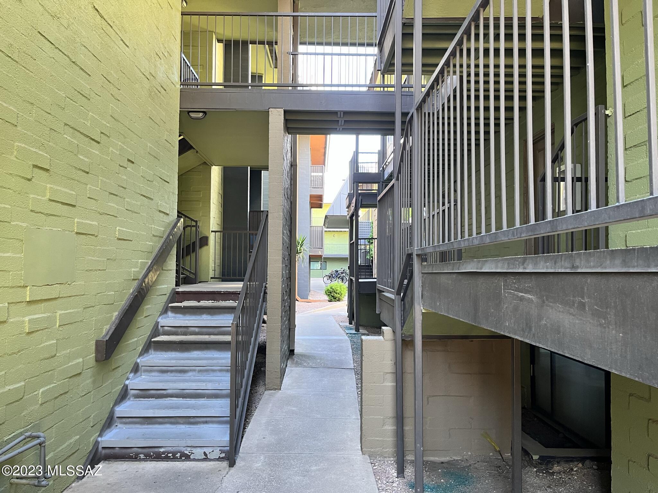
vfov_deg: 53.1
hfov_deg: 67.3
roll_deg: -0.4
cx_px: 329
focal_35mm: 26
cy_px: 246
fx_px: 494
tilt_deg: +1.6
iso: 125
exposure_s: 1/66
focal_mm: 5.1
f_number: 1.6
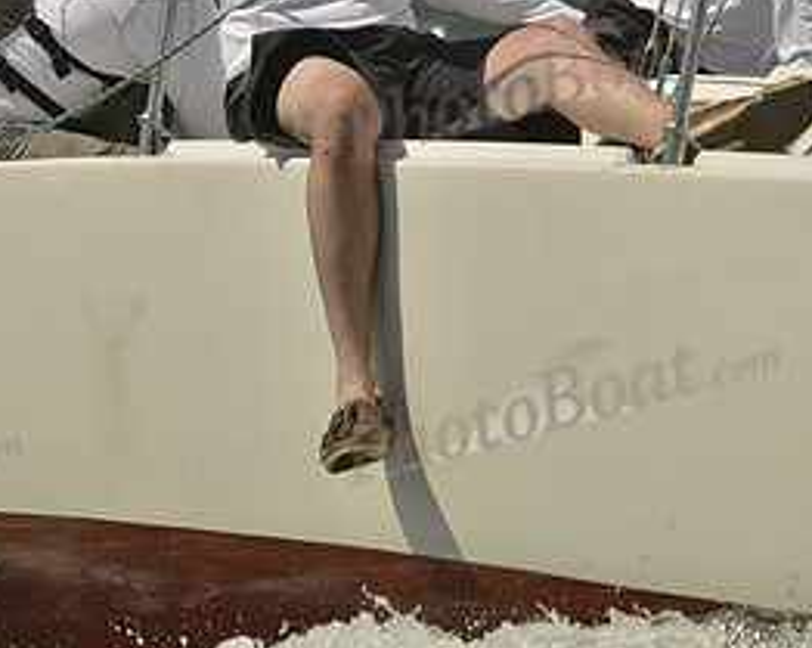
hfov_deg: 2.4
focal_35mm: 791
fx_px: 18988
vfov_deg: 2.0
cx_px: 186
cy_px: 287
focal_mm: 380
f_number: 10
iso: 280
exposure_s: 1/1600
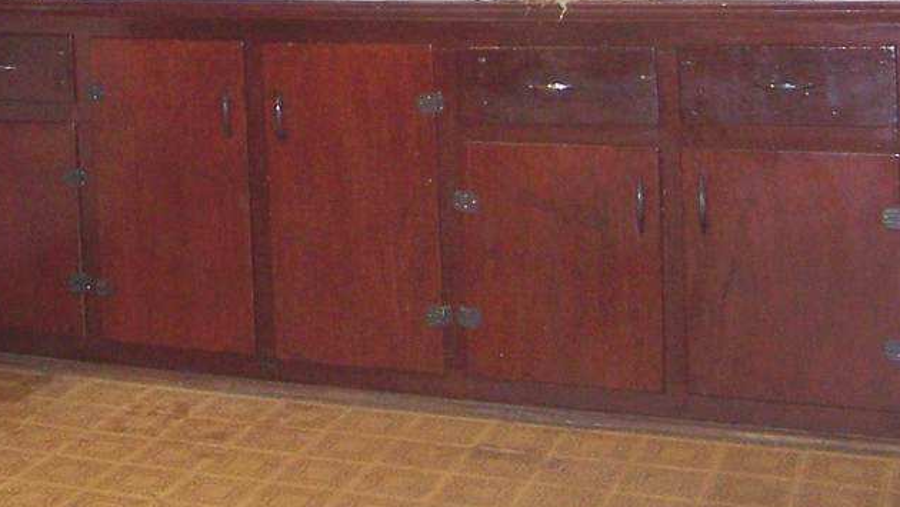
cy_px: -144
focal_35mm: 73
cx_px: 169
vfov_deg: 15.8
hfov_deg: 28.3
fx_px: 1743
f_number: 2.8
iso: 140
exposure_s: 1/60
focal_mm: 5.5
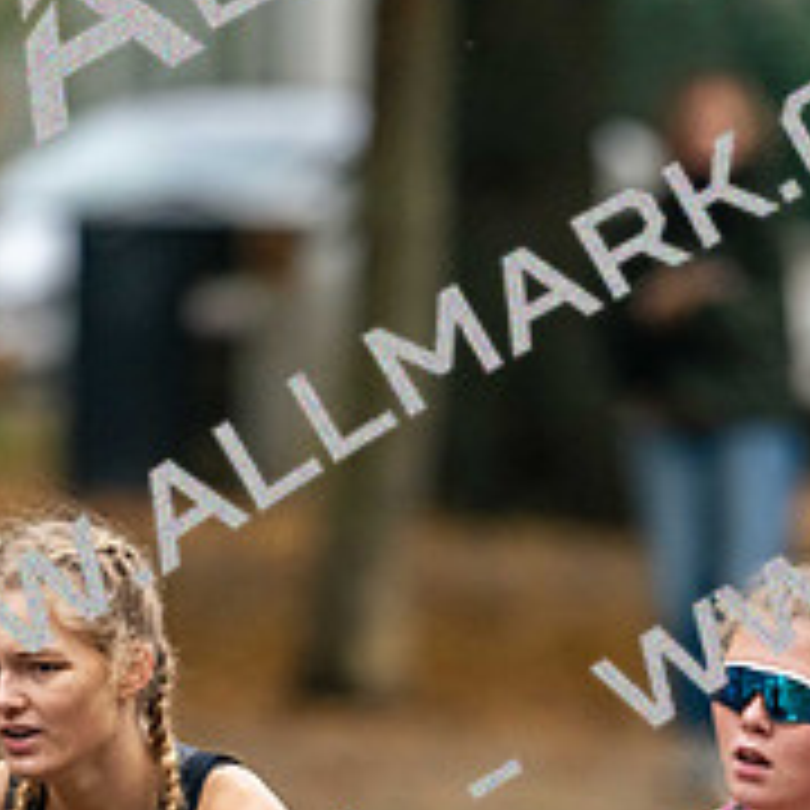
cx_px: 266
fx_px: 28989
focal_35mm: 1095
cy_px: 803
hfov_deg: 1.6
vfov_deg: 1.6
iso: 2500
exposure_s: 1/2500
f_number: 4.5
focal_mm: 400
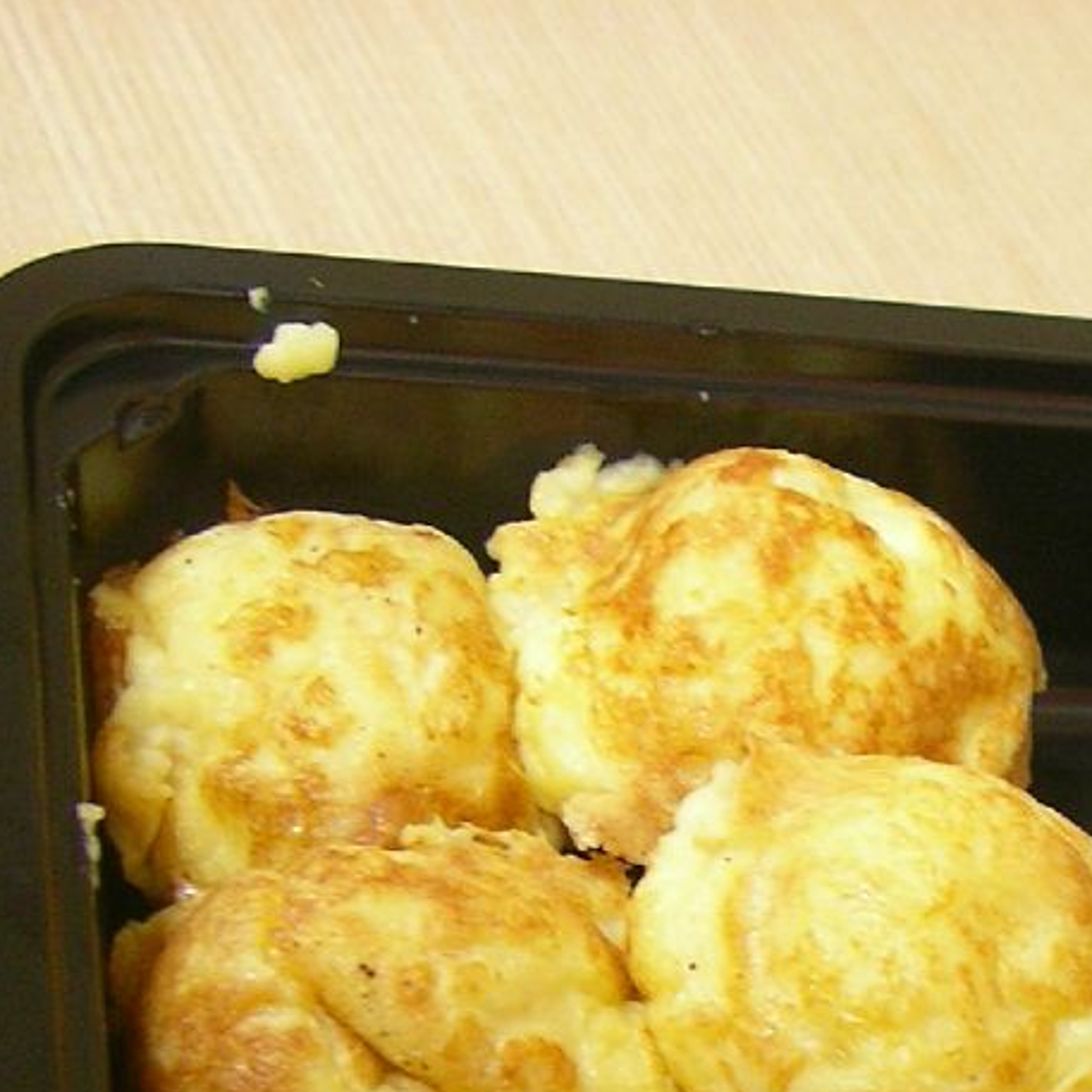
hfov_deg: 17.6
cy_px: 1145
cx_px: 1326
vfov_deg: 17.9
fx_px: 3355
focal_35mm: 94
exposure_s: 1/8.4
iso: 100
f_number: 2.9
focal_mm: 6
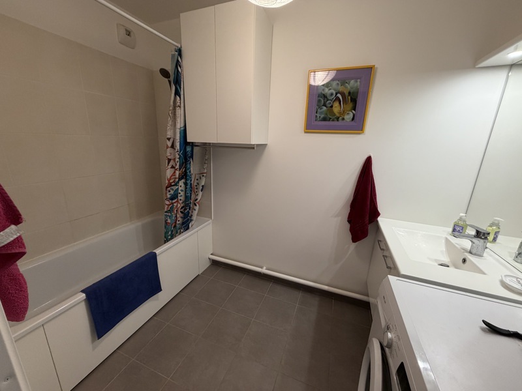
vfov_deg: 85.7
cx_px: 261
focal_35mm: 14
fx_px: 211
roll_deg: -2.0
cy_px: 196
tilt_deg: -15.0
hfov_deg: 102.1
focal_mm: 2.22
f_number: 2.2
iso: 320
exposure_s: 1/100
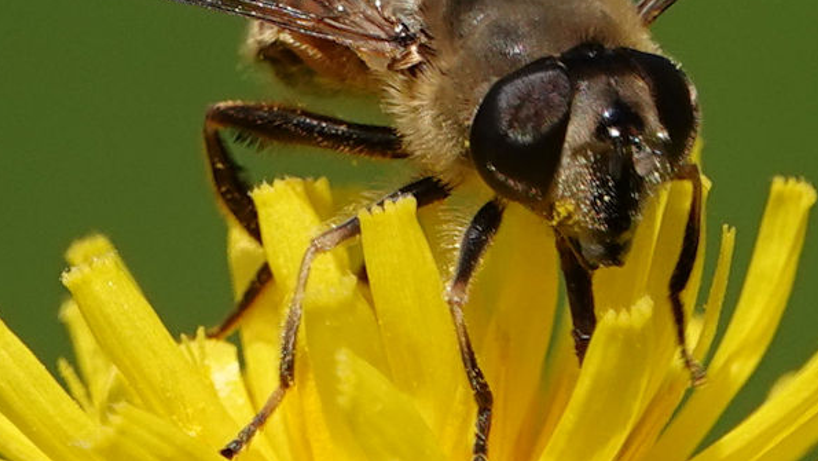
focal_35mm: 951
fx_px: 20632
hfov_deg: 2.3
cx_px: 445
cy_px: 176
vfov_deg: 1.3
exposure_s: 1/800
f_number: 8
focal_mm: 220
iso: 100
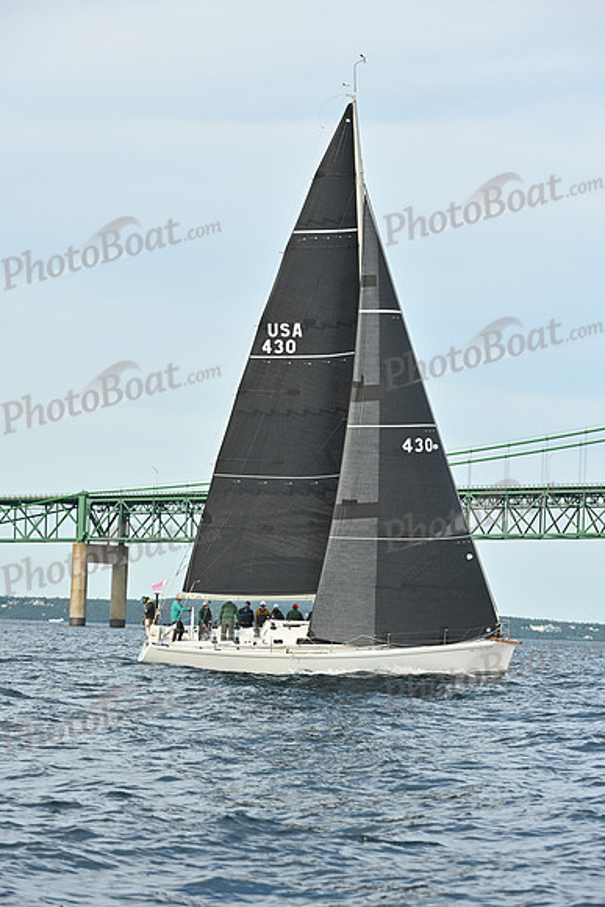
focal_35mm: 112
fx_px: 2821
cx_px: 302
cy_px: 454
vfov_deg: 18.3
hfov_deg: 12.2
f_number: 5.6
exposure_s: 1/1000
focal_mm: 112
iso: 320
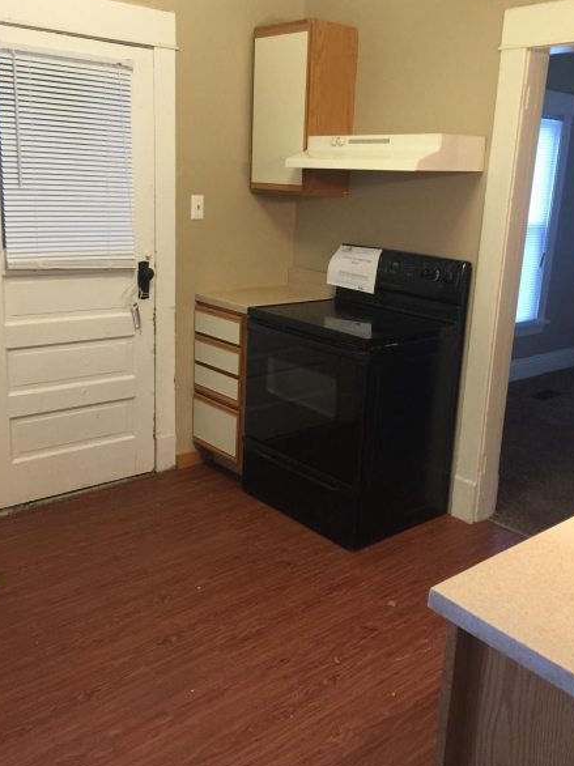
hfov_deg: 42.9
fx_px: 730
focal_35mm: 33
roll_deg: -2.5
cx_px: 292
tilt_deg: -9.5
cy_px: 352
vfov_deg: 55.3
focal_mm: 4.15
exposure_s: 1/15
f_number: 2.2
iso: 125
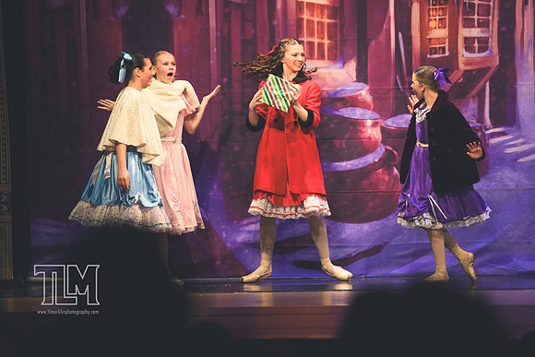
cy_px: 141
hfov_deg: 7.6
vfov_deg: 5.1
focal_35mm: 271
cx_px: 173
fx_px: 4022
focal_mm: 200
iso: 900
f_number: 2.8
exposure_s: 1/400
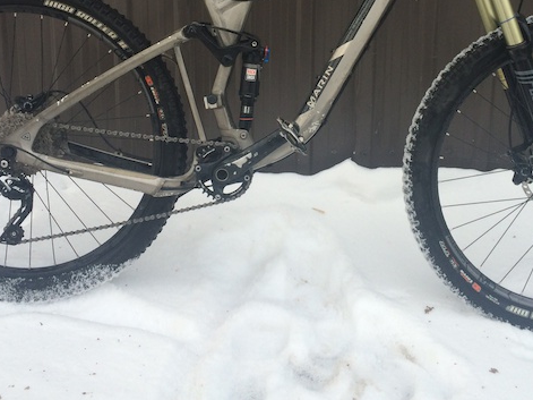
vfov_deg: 27.8
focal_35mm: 51
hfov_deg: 37.5
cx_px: 277
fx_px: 785
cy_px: 61
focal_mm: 4.12
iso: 32
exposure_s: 1/631
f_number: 2.2
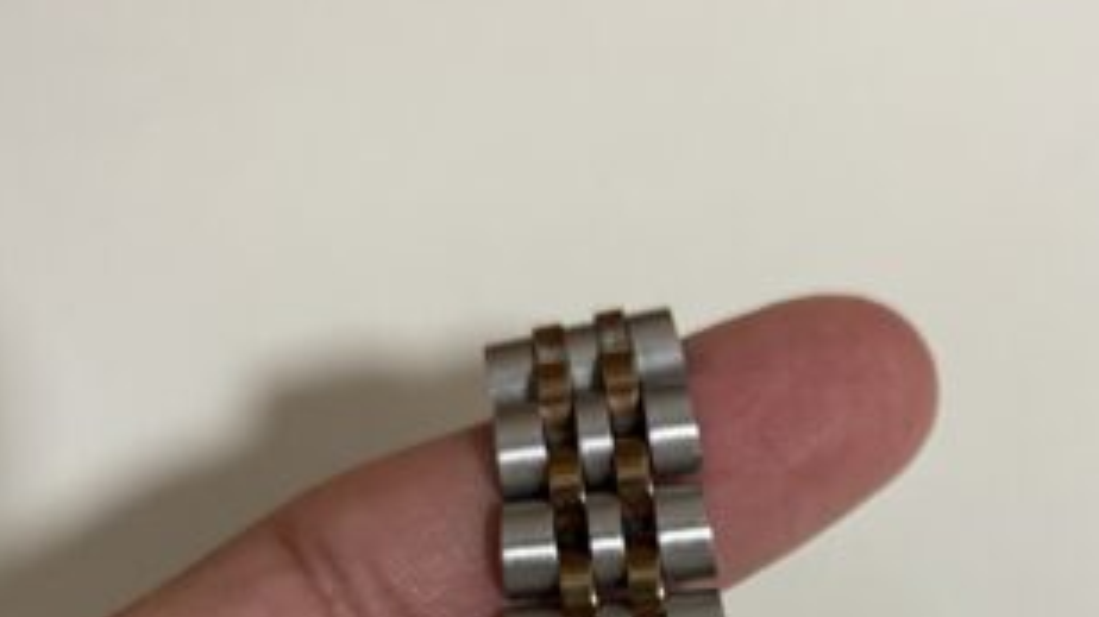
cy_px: 860
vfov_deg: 20.2
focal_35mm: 53
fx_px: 1544
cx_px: 735
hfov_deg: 38.7
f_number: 1.8
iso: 125
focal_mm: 4.25
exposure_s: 1/50
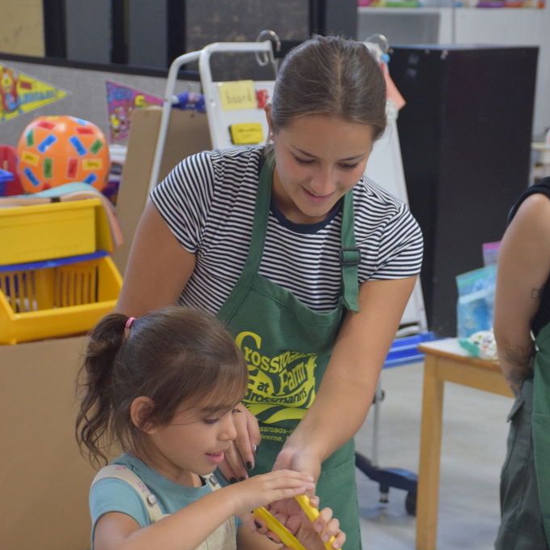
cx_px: 276
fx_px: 1798
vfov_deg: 17.4
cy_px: 359
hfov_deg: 17.4
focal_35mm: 100
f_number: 4.8
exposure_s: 1/60
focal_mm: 52
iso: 1600
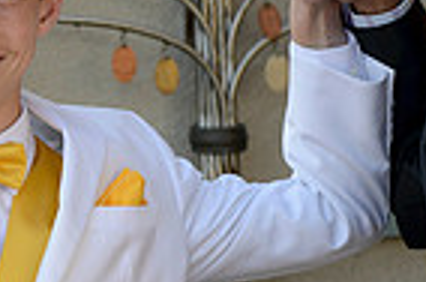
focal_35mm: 213
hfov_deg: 9.6
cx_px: -30
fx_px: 2515
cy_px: 4
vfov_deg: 6.4
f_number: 6.3
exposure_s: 1/160
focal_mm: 52
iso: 200
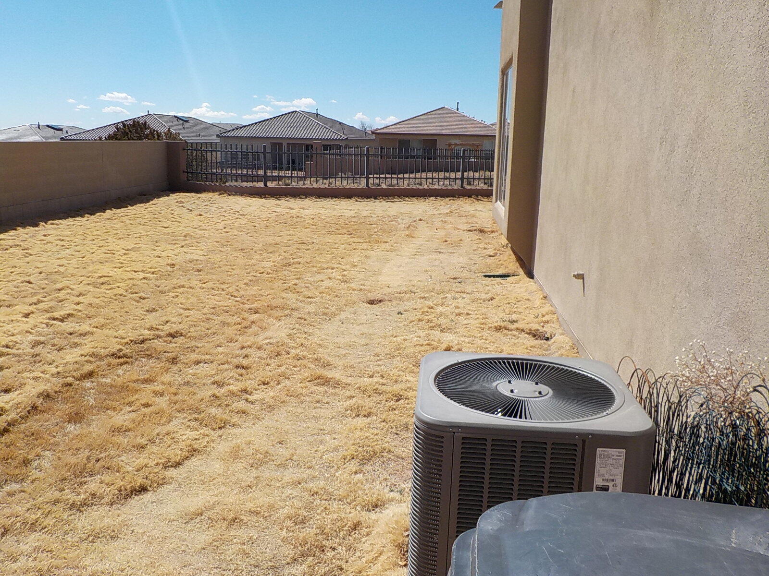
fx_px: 666
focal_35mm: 30
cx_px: 384
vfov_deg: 46.8
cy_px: 288
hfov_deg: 60.0
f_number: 3.3
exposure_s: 1/1600
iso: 125
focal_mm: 4.1
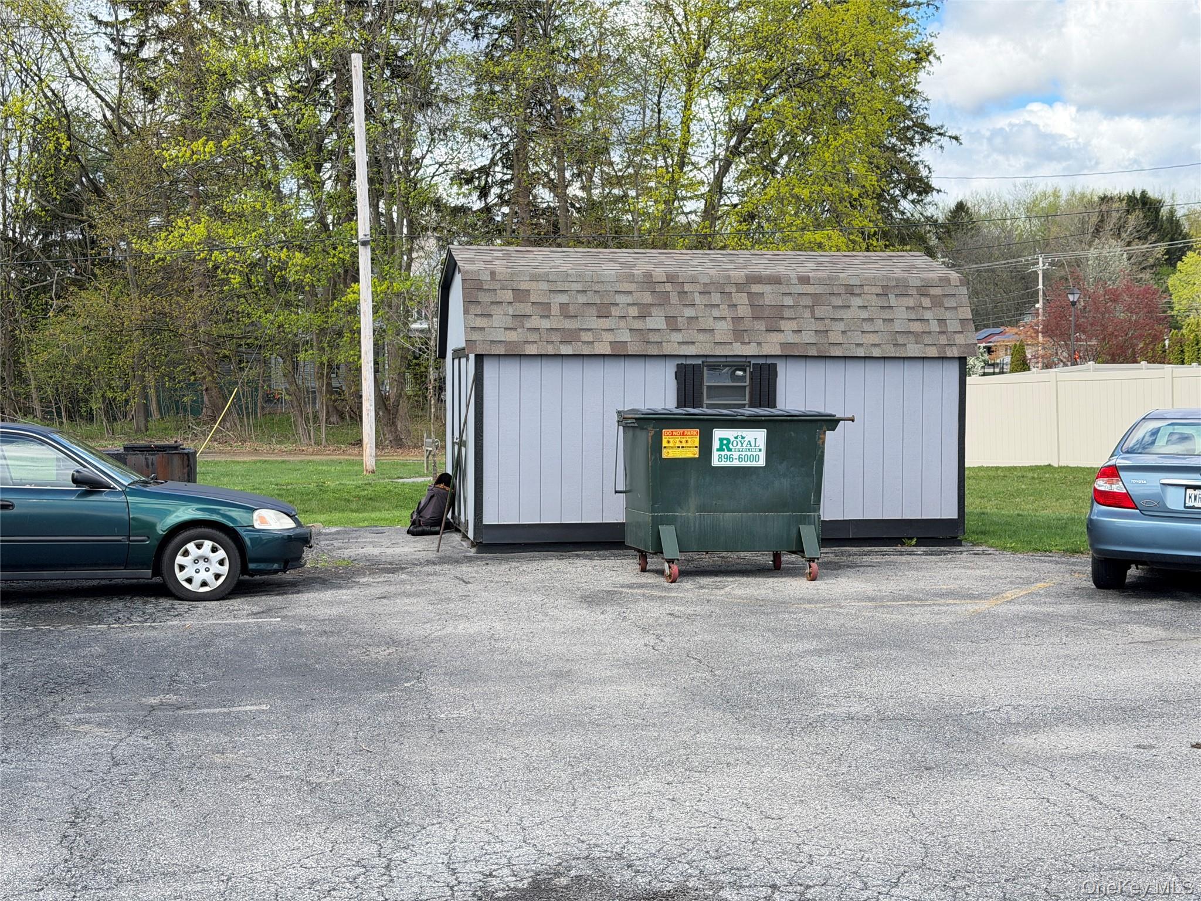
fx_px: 1665
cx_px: 600
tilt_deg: -2.3
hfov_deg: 39.7
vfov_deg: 30.3
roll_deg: +1.1
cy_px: 450
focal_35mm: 48
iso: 100
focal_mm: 6.76
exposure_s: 1/1403
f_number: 1.78
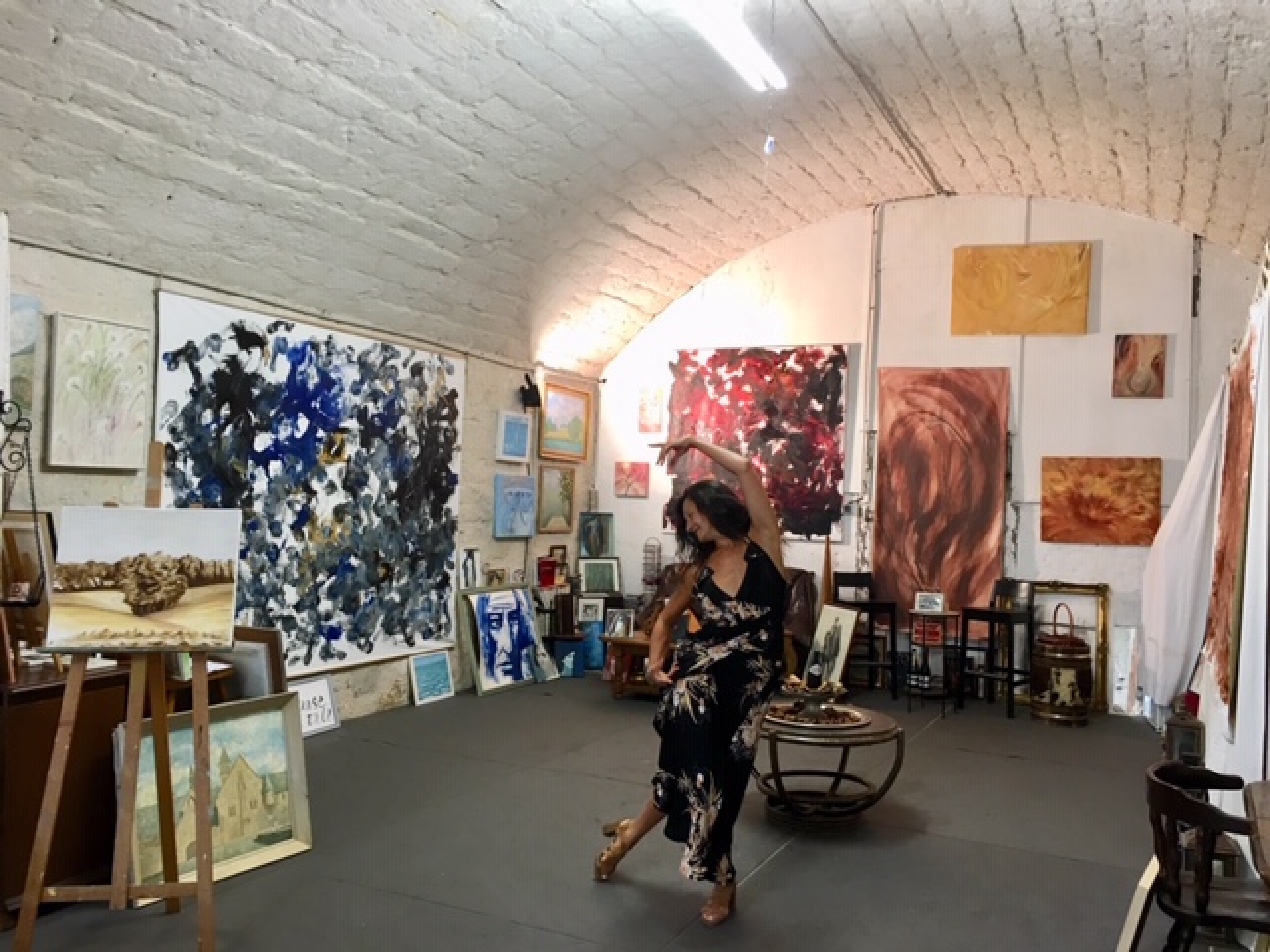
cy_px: 476
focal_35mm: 29
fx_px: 1064
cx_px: 635
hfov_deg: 61.7
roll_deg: -2.5
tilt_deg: -0.3
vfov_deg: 48.2
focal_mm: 4.15
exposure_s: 1/33
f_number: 2.2
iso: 100
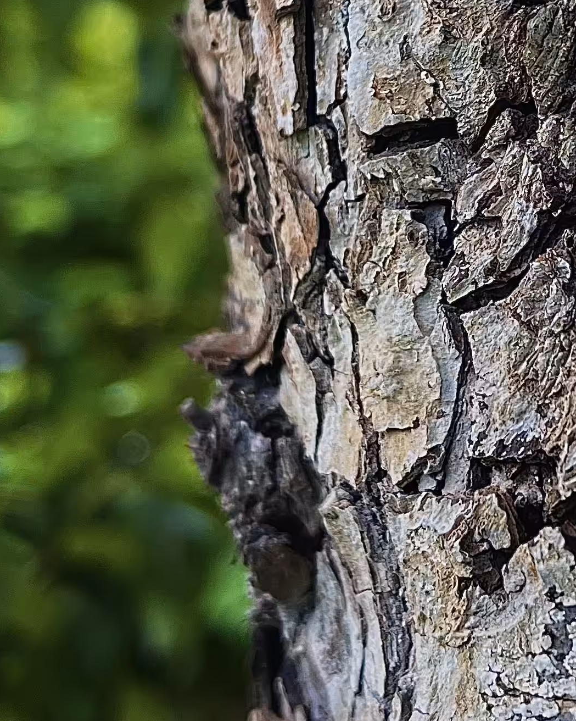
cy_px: 193
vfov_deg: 24.2
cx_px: 451
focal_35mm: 78
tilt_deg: +7.4
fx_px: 1663
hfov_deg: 19.5
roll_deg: -1.8
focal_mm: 5.1
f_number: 1.6
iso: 64
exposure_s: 1/122
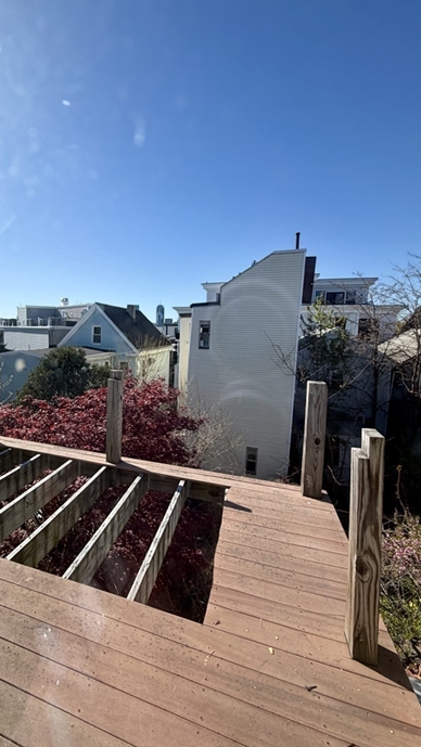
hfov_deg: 61.6
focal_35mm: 17
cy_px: 361
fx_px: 337
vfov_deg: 95.9
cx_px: 125
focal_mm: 2.22
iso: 25
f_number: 2.2
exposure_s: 1/770
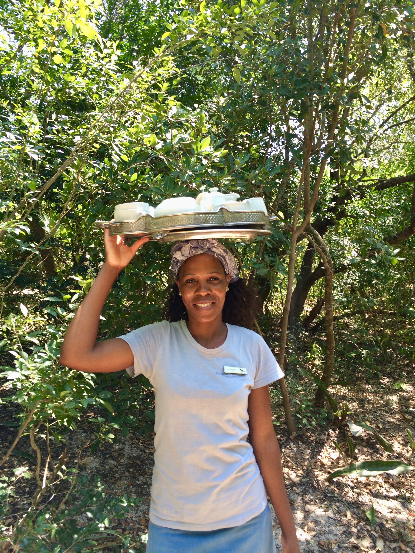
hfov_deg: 46.8
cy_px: 276
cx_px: 208
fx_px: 480
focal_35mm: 30
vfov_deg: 60.0
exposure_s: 1/137
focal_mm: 4.12
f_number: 2.2
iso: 32
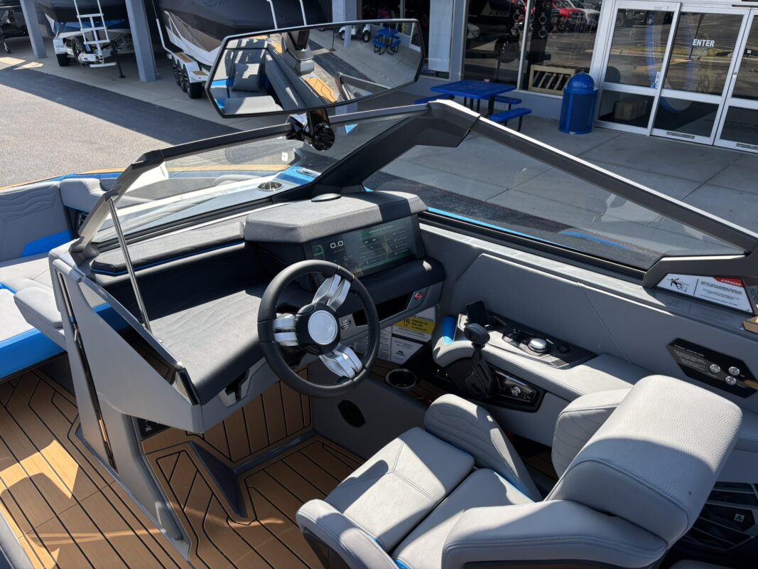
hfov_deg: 67.3
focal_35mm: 26
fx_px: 569
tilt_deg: -27.6
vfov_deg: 53.1
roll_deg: -1.2
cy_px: 284
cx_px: 379
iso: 50
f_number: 1.6
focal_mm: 5.96
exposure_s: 1/903
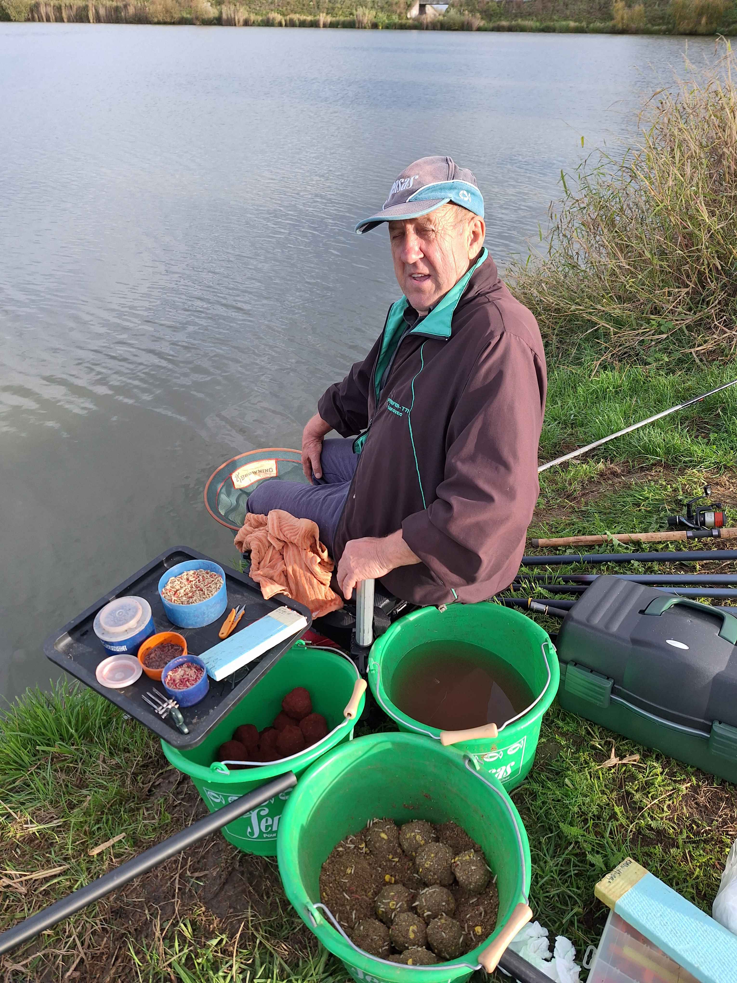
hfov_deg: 58.9
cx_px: 368
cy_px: 492
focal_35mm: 23
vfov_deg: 73.9
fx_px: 653
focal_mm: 5.54
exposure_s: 1/534
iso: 40
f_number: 1.8
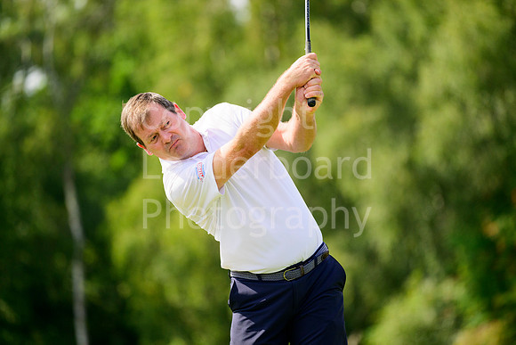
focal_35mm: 340
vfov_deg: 4.0
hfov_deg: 6.1
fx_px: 4874
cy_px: 172
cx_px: 258
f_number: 5.3
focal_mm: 340
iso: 800
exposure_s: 1/2500
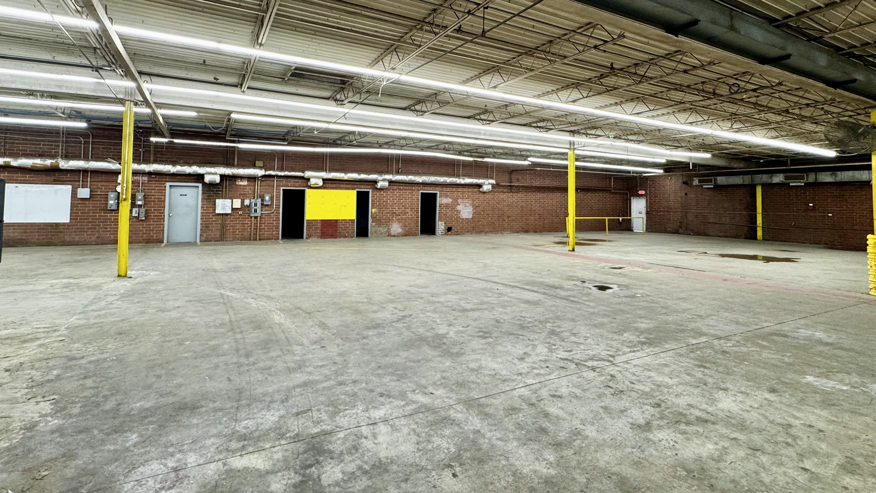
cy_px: 184
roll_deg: -0.9
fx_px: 441
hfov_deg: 89.6
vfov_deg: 57.6
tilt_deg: +1.9
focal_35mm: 19
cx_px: 442
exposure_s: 1/120
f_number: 2.2
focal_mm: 2.22
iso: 160
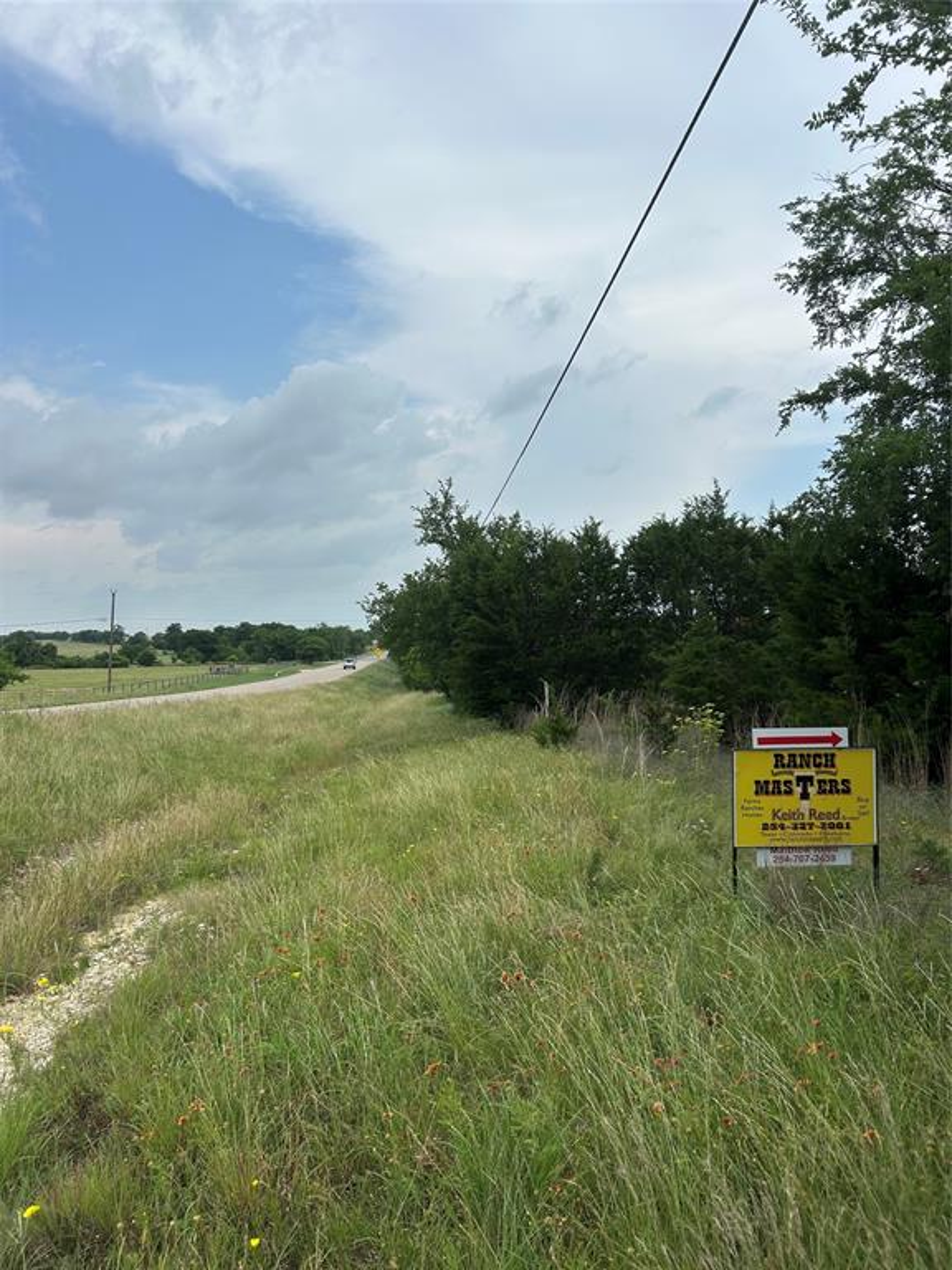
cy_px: 635
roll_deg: +0.2
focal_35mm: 26
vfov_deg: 67.3
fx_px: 953
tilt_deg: +1.1
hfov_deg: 53.1
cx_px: 476
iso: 50
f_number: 1.5
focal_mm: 5.7
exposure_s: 1/4274
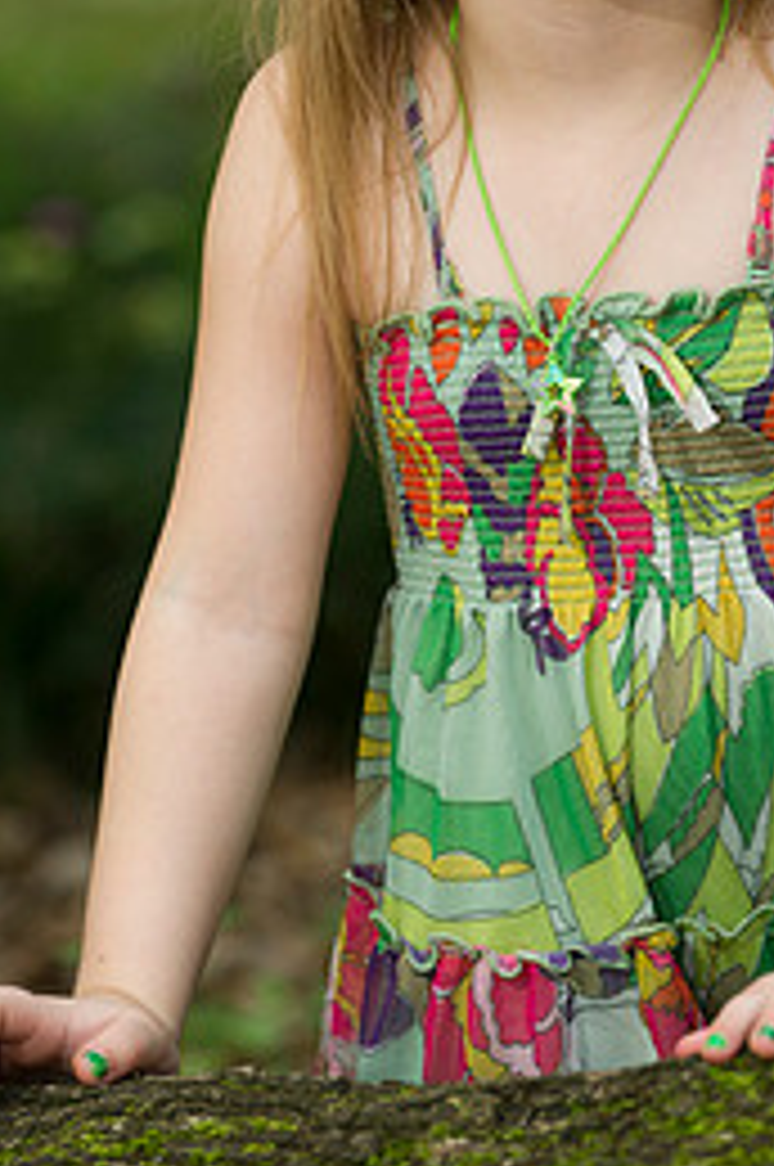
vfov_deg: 8.5
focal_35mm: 243
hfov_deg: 5.6
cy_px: 252
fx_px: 7857
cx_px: 524
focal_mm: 140
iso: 200
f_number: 3.5
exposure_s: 1/100
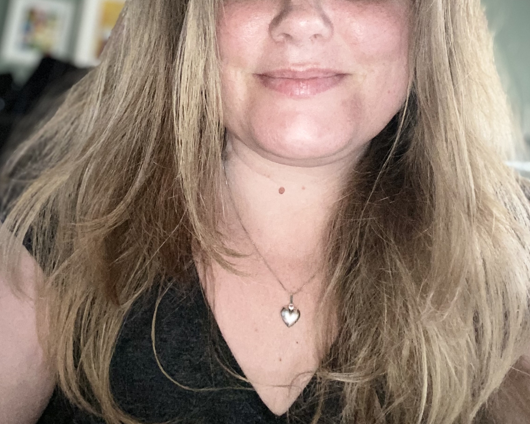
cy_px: 74
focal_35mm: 40
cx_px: 267
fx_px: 627
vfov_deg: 35.9
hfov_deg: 45.8
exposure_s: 1/23
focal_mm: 2.71
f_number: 2.2
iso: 320
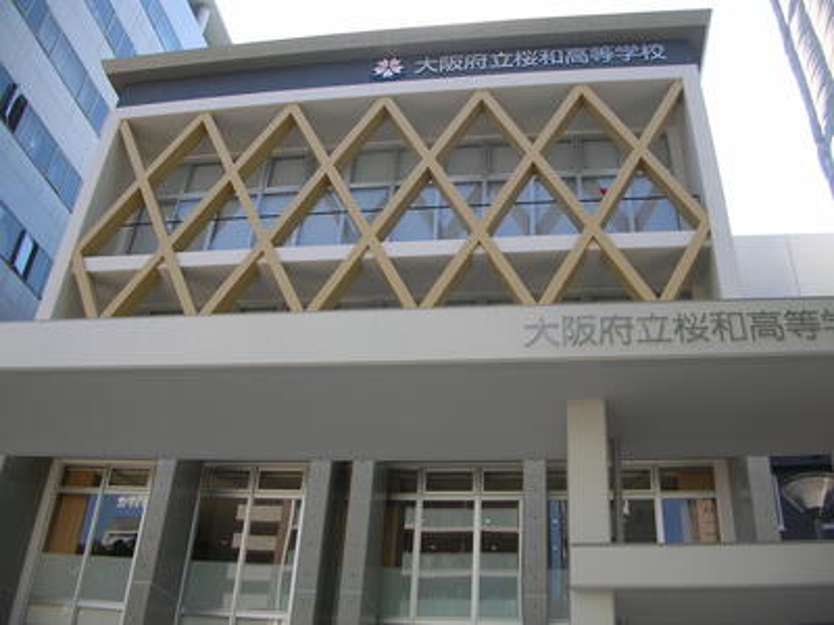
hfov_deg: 52.6
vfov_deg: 40.7
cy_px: 312
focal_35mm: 35
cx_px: 417
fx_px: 843
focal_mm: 5.8
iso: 50
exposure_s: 1/348
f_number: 2.8
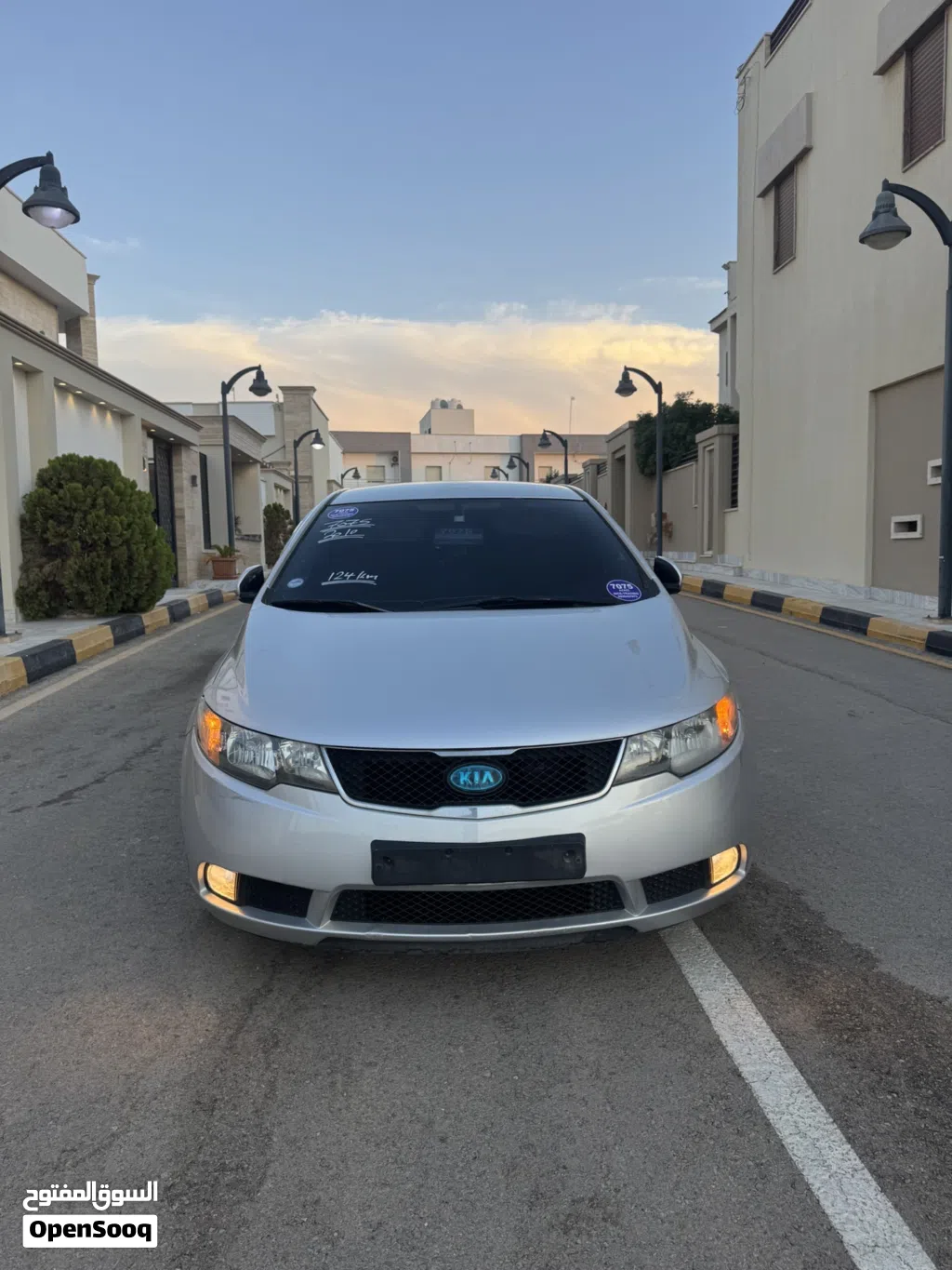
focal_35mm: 24
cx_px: 476
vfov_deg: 71.6
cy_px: 635
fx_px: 880
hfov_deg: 56.8
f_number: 1.78
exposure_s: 1/436
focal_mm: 6.76
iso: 80
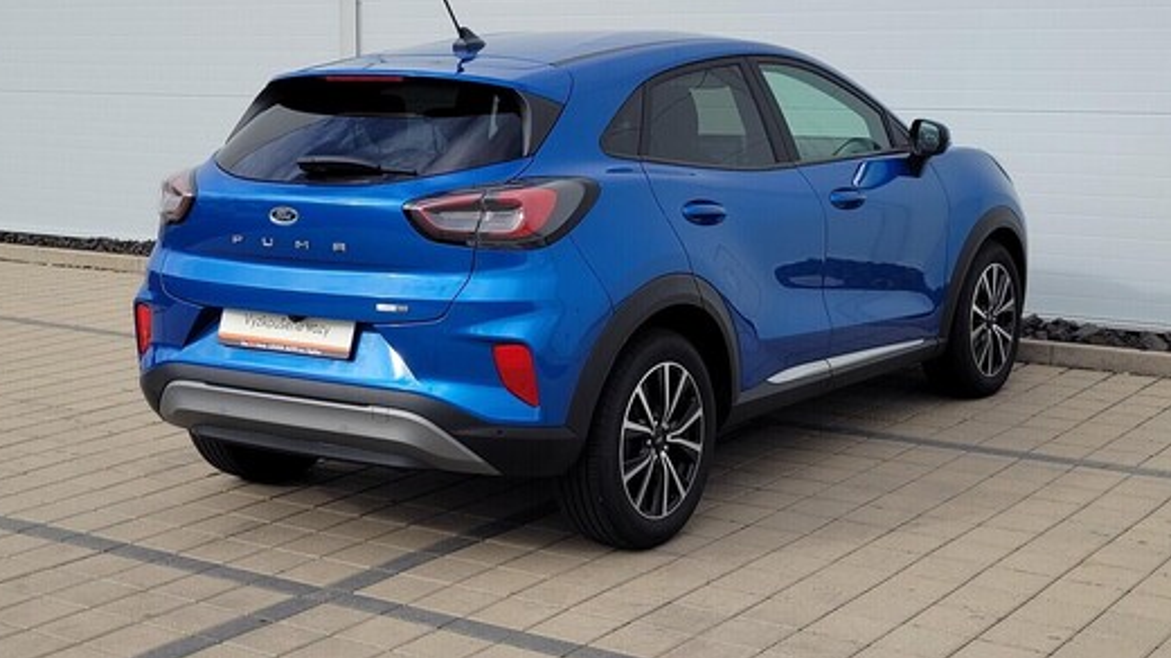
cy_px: 222
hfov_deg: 64.3
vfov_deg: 38.5
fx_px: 931
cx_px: 586
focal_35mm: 30
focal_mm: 5.4
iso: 40
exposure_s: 1/1449
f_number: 1.8
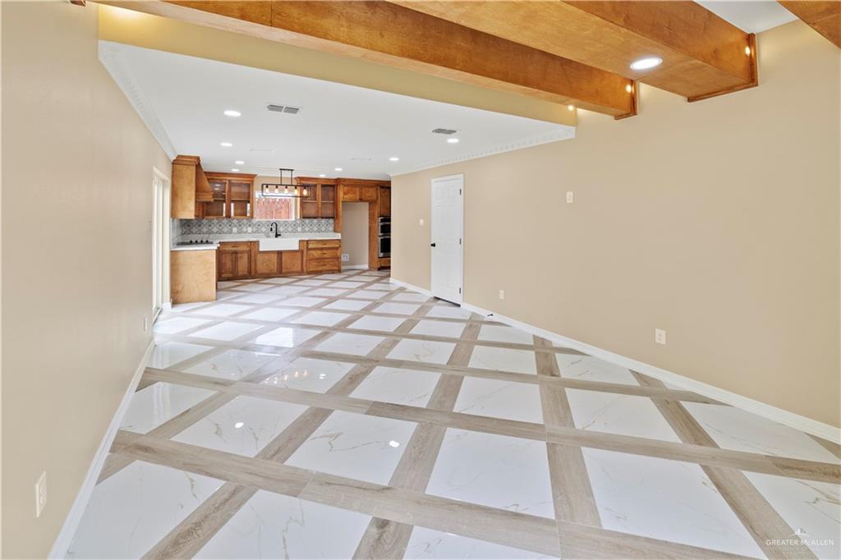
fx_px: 327
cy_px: 280
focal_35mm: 14
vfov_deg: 81.2
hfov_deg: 104.3
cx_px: 420
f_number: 9
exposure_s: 1/15
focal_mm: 14
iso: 800
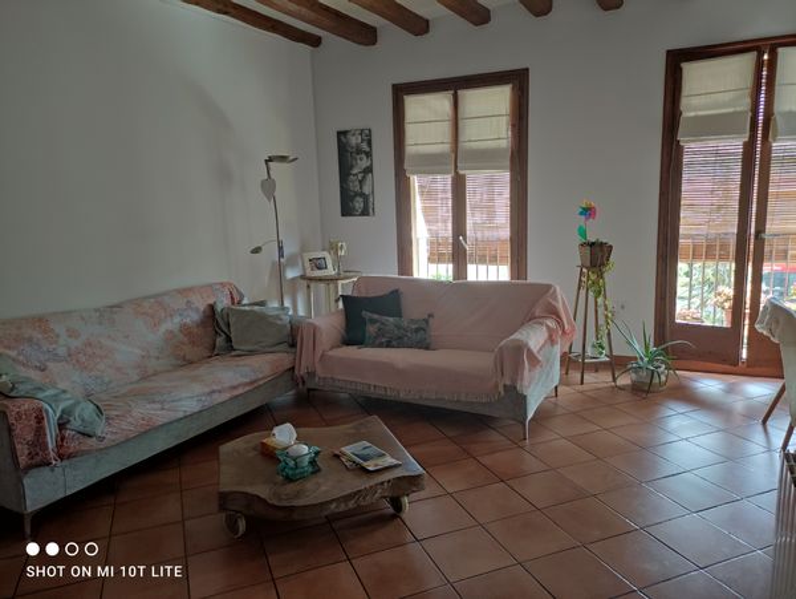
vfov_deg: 54.9
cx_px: 398
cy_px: 300
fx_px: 575
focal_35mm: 25
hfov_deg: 69.3
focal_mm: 5.43
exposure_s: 1/50
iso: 394
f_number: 1.89
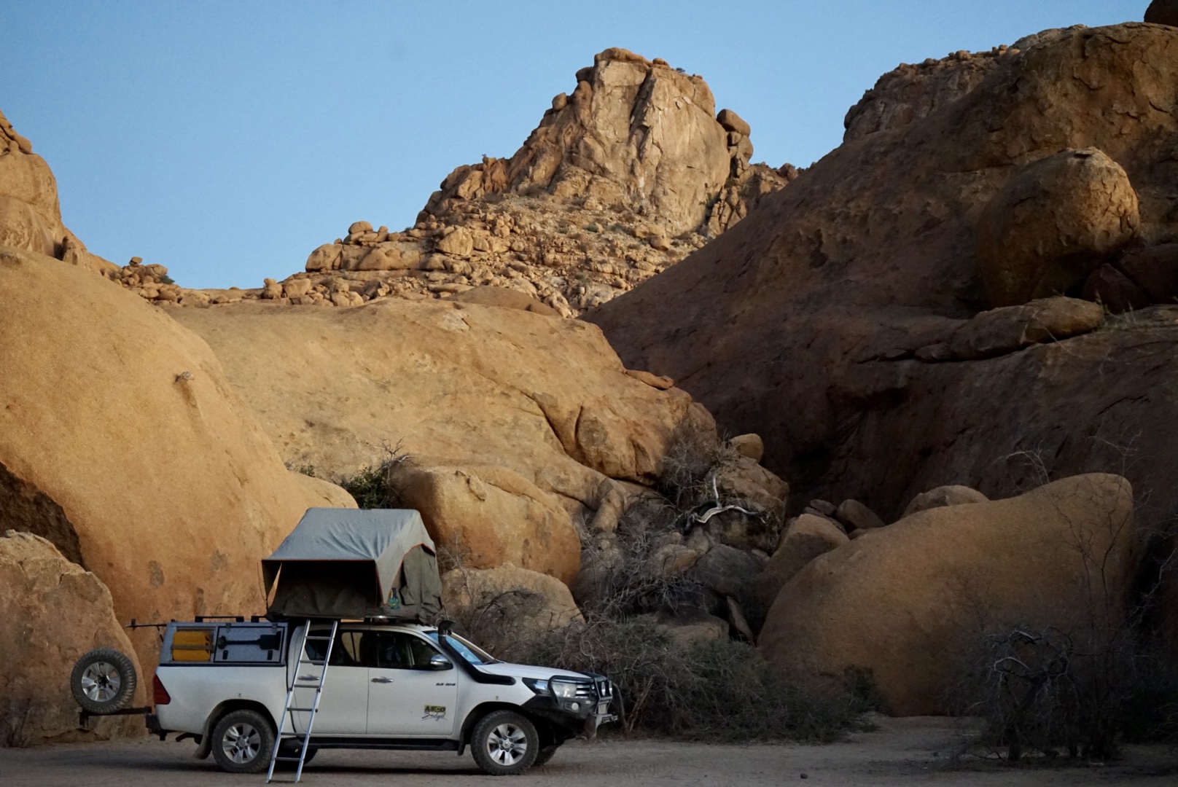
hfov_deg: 30.9
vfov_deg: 21.0
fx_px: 2128
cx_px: 589
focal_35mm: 65
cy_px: 394
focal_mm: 65
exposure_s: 1/100
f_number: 5.6
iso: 6400
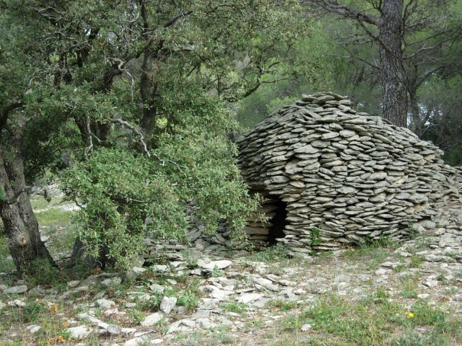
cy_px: 173
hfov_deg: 27.0
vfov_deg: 20.4
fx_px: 961
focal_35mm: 72
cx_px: 231
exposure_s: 1/124
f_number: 3.7
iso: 64
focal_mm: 14.9
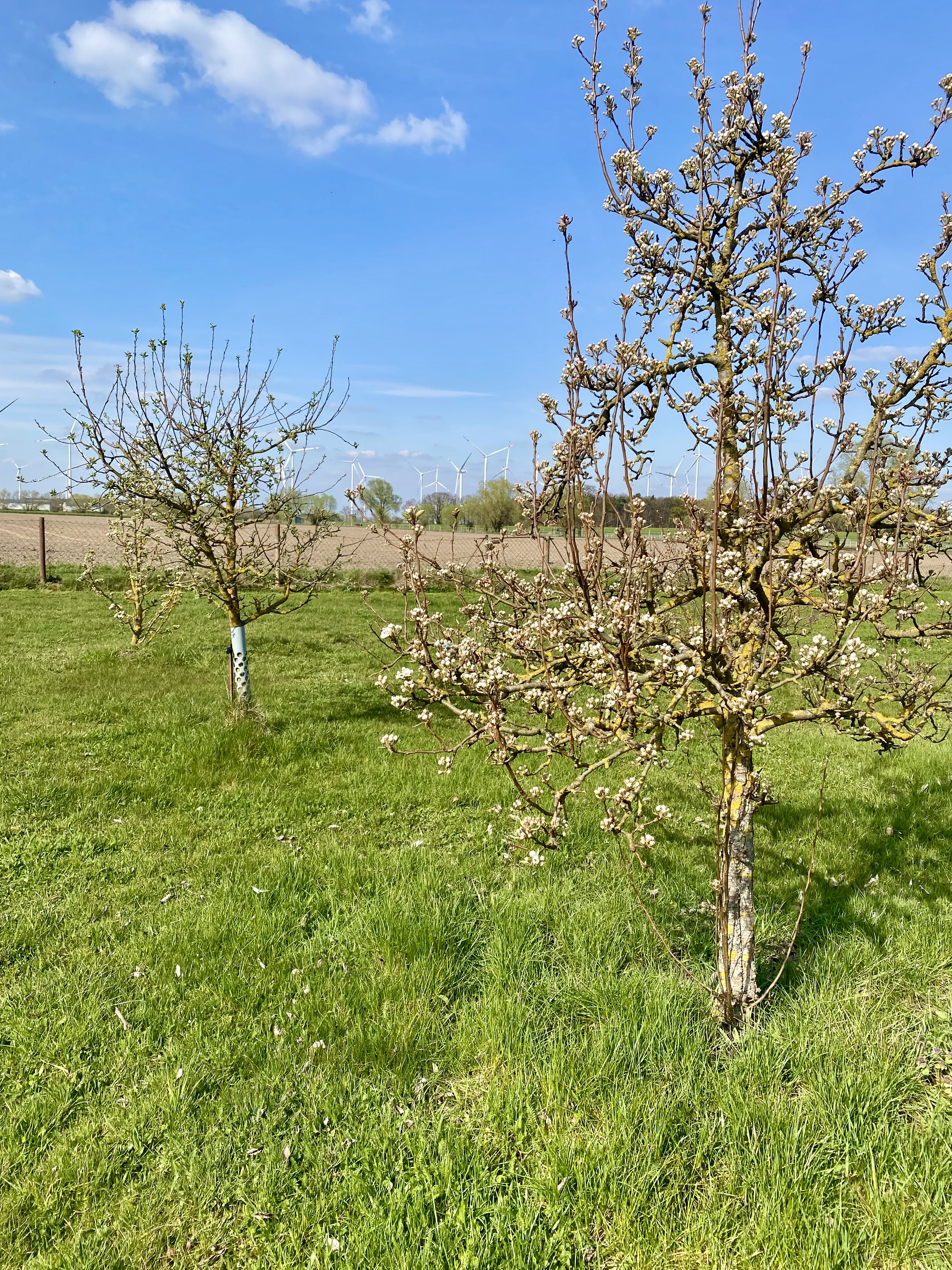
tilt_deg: -3.7
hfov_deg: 51.4
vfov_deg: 65.3
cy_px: 628
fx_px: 990
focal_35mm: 27
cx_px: 479
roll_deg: -1.6
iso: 32
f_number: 1.8
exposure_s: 1/2358
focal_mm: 4.25
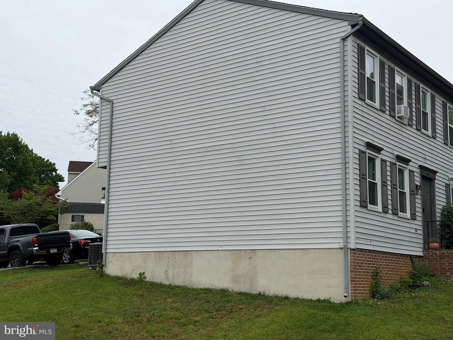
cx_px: 226
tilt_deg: +10.1
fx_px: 628
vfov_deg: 30.3
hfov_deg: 39.7
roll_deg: -1.1
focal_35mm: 48
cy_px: 170
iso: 64
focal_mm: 6.76
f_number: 1.78
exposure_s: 1/2415
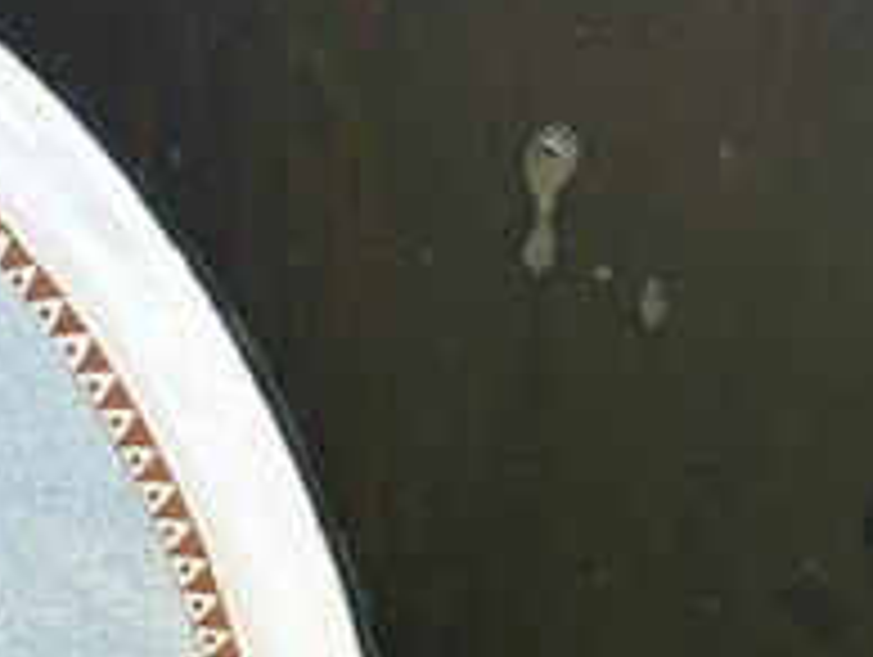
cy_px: 968
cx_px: -252
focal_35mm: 107
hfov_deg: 17.3
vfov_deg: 13.1
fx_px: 2702
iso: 50
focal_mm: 5.7
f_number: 1.5
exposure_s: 1/909
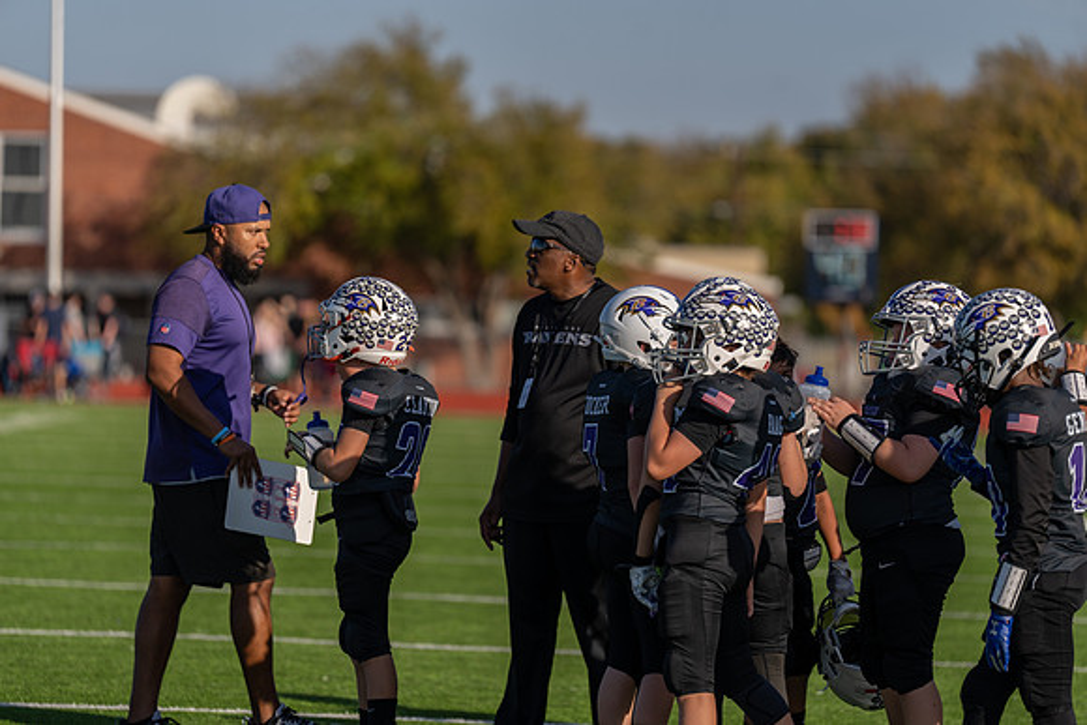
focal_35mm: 200
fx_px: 6040
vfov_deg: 6.9
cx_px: 544
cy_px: 362
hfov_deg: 10.3
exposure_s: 1/2000
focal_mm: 200
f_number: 3.2
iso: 125
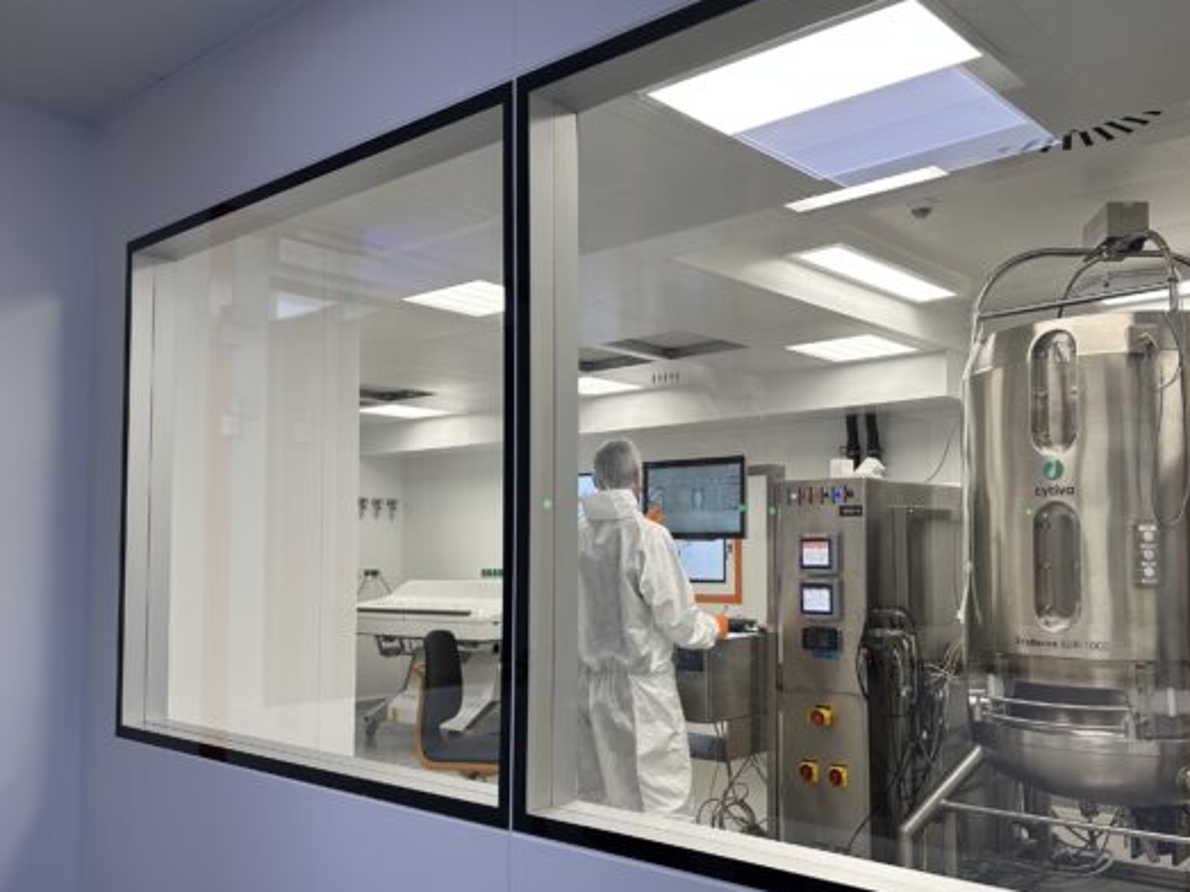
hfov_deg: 57.9
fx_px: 1065
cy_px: 507
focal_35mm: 31
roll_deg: +1.1
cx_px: 709
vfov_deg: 45.3
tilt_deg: +1.9
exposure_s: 1/146
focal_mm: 6.86
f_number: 1.78
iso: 80
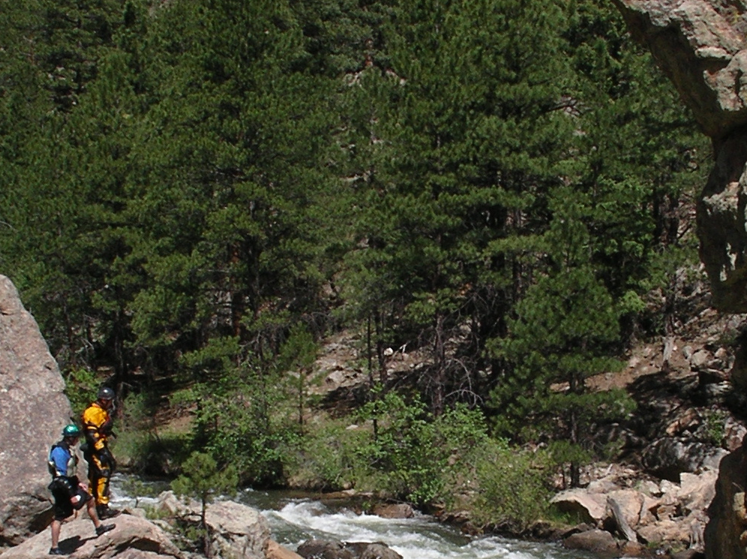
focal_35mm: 85
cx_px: 458
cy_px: 465
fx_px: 1833
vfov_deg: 17.2
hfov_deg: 23.0
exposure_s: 1/200
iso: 50
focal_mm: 5.7
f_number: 6.9
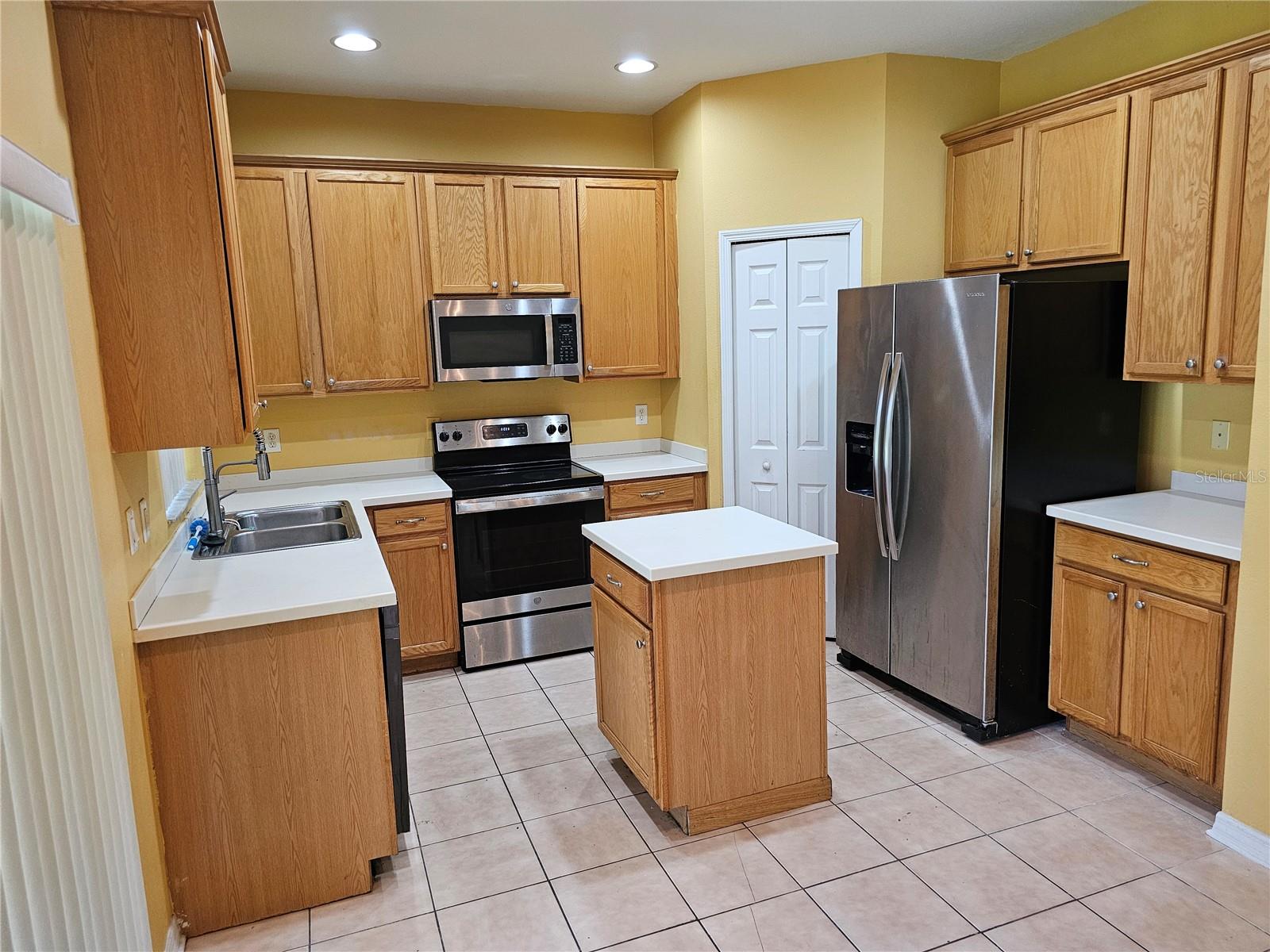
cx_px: 635
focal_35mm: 23
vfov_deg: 58.9
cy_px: 476
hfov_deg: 73.9
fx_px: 844
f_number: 1.7
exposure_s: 1/120
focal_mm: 6.3
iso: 400
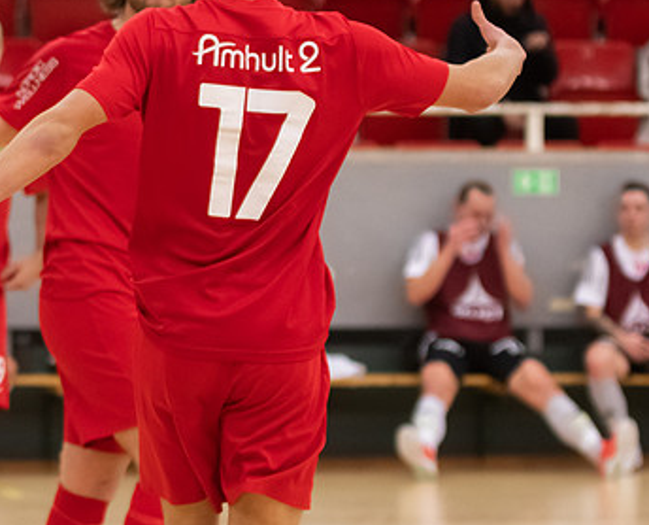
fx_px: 5457
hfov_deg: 6.8
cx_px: 115
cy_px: 273
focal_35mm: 283
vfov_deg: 5.5
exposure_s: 1/800
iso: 1400
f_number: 3.2
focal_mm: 95
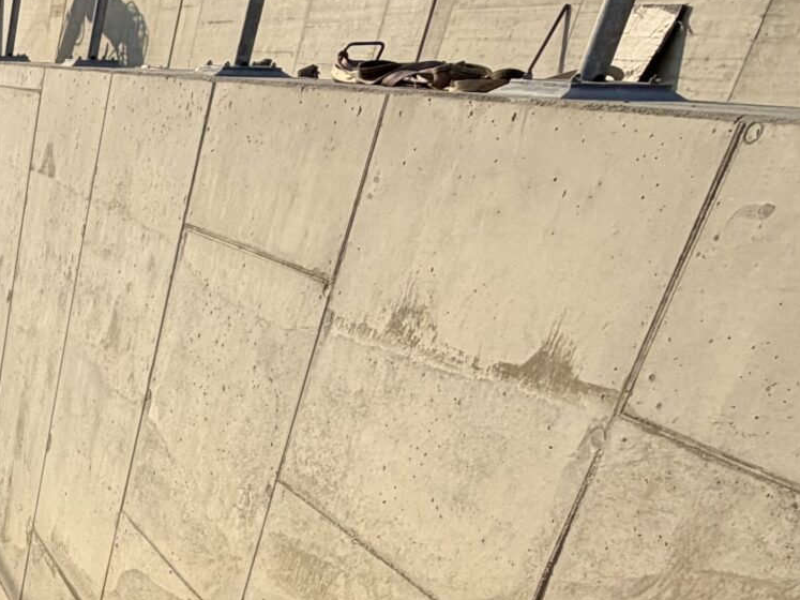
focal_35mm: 48
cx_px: -337
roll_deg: +0.6
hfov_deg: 28.8
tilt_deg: -29.5
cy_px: 655
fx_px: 1109
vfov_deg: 27.7
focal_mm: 2.22
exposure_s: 1/1167
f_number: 2.2
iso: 32
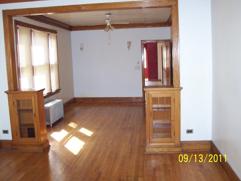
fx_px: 258
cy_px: 90
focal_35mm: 37
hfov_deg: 50.1
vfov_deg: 38.7
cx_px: 120
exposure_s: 1/60
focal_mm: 5.6
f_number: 2.8
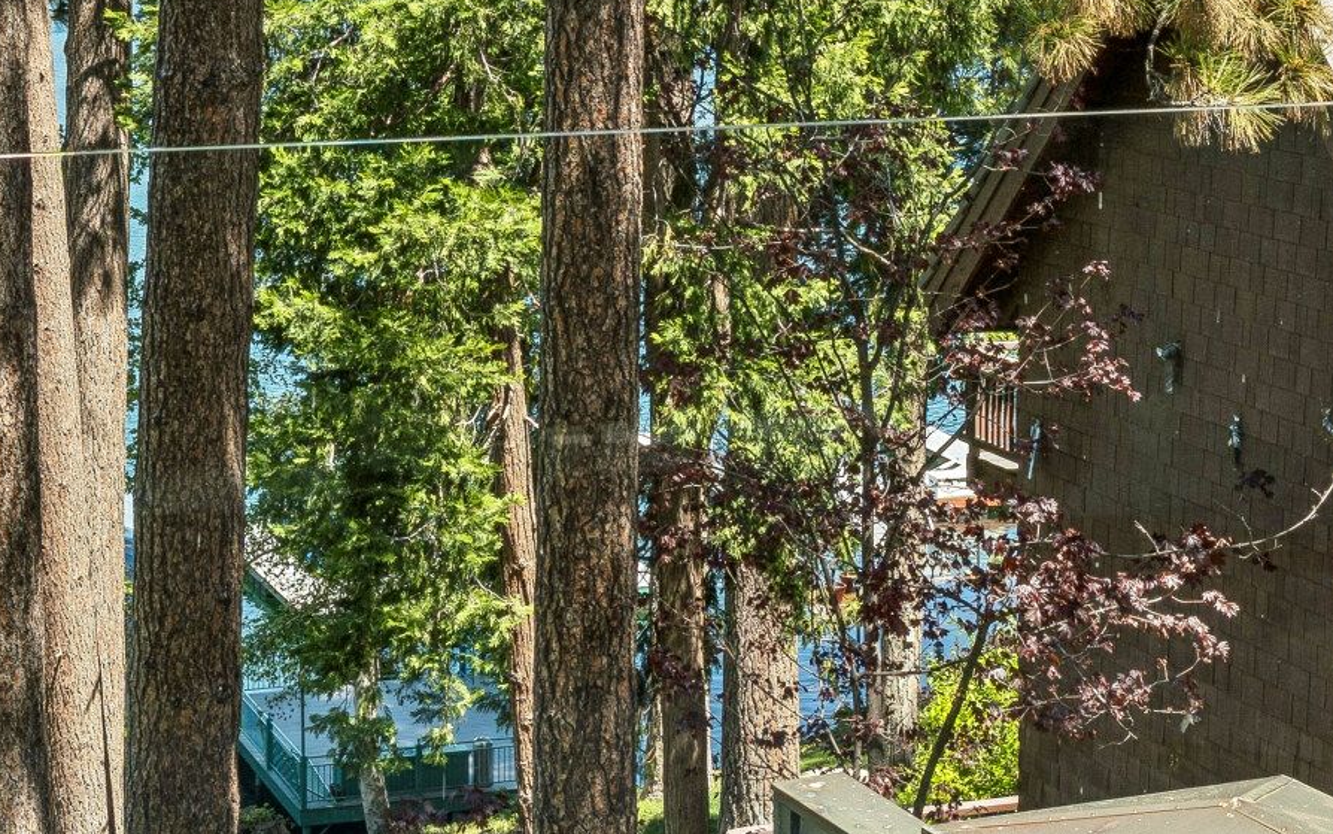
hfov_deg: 25.2
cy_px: -186
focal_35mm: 81
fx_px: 2953
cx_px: 389
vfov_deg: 15.4
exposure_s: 1/25
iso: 100
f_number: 13
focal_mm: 19.8
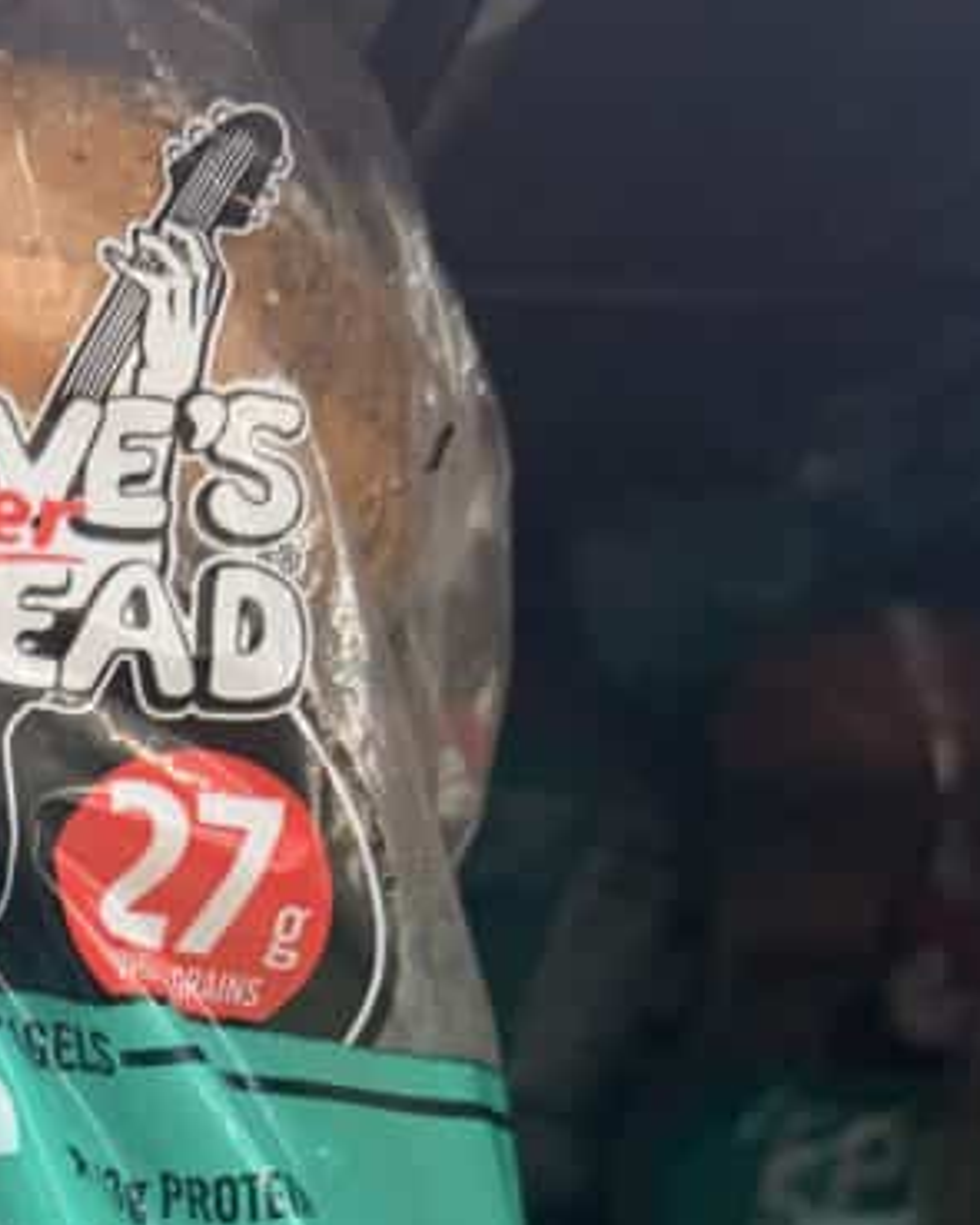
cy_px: 1404
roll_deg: -0.7
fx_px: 2358
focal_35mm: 65
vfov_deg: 26.4
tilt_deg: -12.3
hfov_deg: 22.2
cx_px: -93
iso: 200
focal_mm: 6.76
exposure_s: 1/63
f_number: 1.78
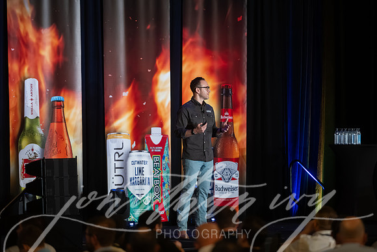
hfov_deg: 10.2
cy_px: 126
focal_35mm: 201
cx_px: 188
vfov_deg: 6.8
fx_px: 2108
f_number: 2.8
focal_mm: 200
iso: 2500
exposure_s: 1/200
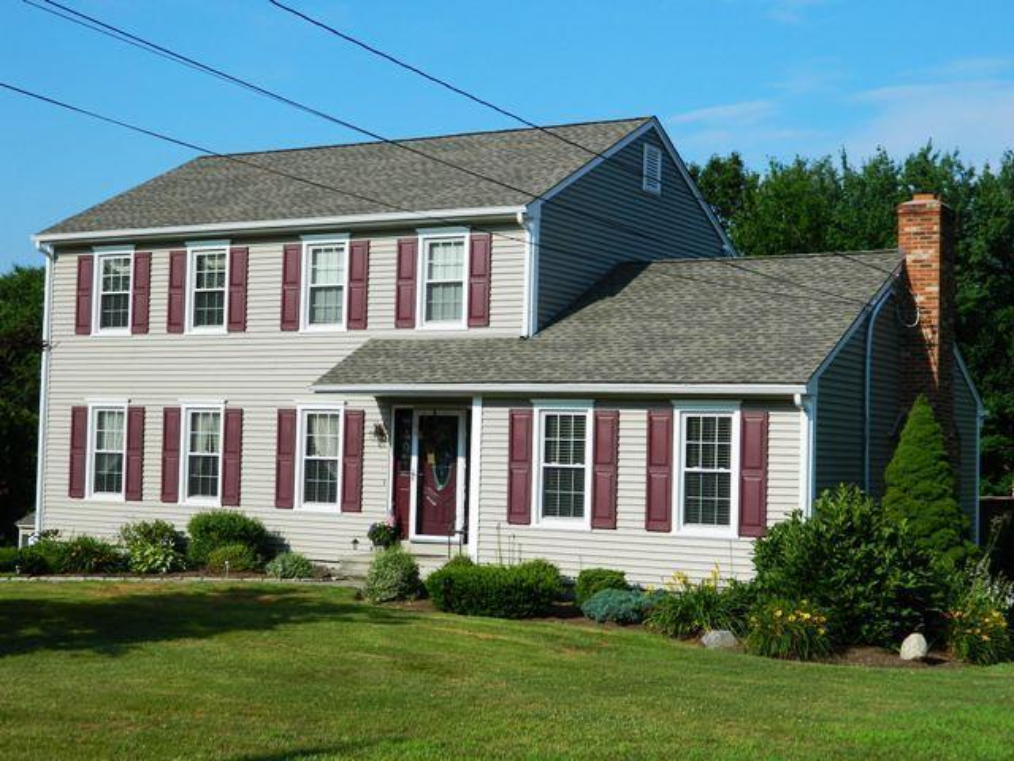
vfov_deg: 25.7
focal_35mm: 57
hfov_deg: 33.8
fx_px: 1670
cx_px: 507
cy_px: 380
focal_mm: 10.2
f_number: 3.8
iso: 80
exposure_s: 1/800
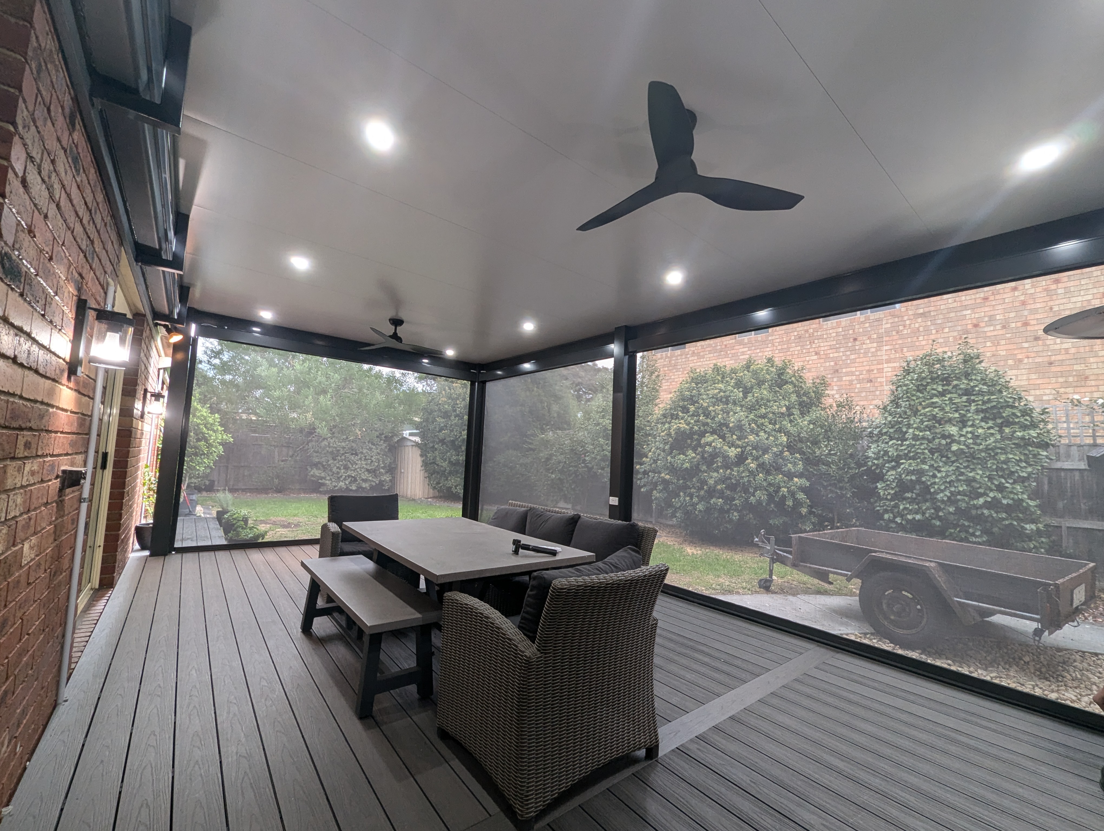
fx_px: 415
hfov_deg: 106.1
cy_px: 416
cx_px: 552
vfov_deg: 90.1
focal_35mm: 13
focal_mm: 1.95
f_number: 2.2
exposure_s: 1/25
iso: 74
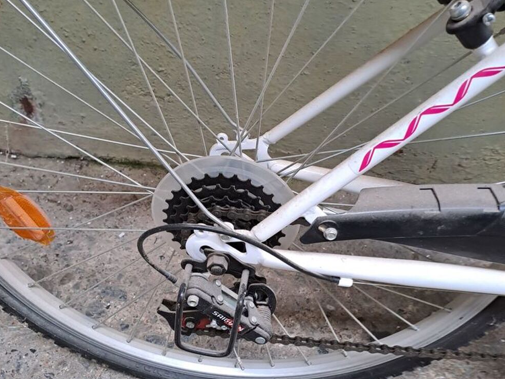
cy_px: 193
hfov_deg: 54.0
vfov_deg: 41.8
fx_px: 496
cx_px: 248
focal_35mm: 34
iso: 80
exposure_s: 1/50
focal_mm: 4.65
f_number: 1.8
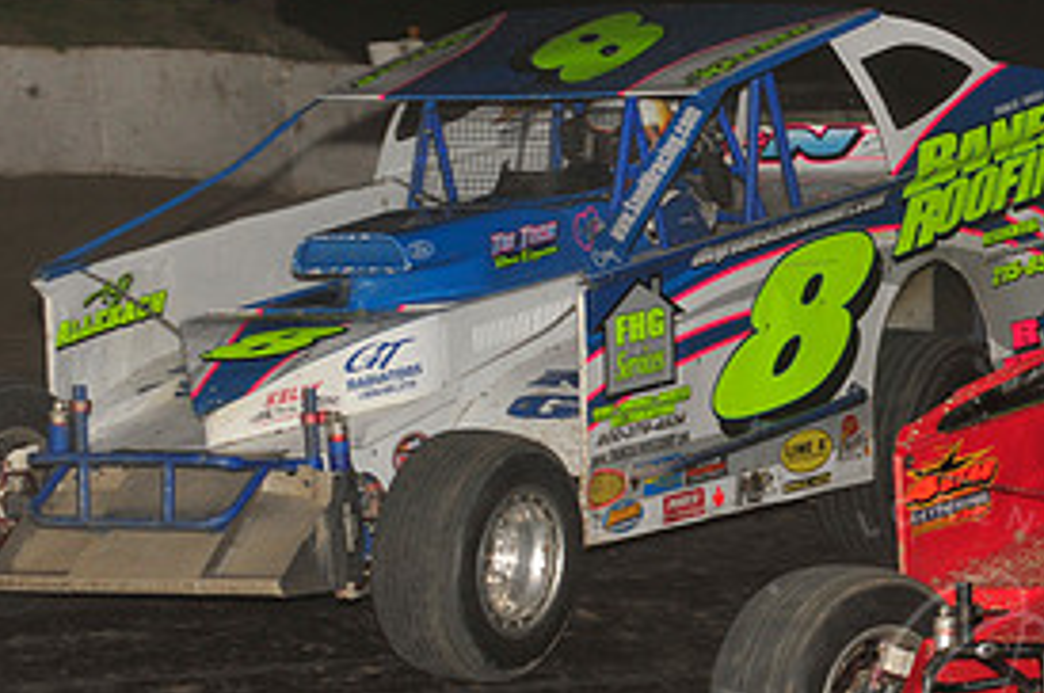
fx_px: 7676
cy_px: 373
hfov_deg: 7.8
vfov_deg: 5.2
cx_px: 945
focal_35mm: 265
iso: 800
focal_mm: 125
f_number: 6.3
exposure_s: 1/320
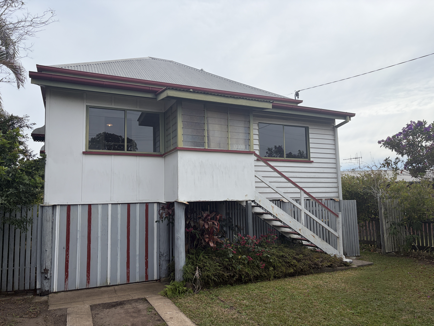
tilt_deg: +6.7
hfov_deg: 67.3
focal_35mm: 26
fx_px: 326
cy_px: 163
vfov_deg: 53.1
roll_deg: +1.8
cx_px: 217
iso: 50
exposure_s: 1/4065
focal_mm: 5.96
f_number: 1.6
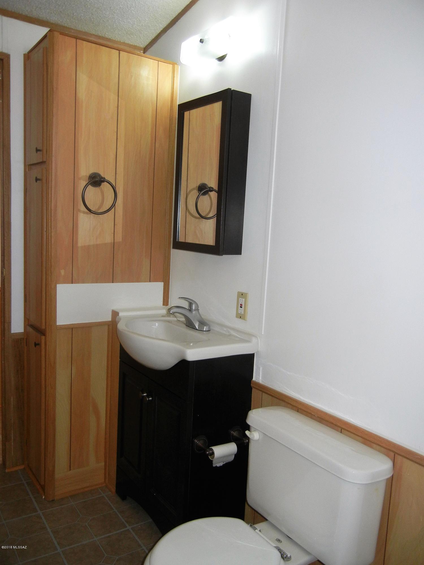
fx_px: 490
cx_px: 212
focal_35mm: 30
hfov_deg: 46.8
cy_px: 282
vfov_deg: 60.0
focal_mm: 5.4
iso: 200
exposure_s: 1/30
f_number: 3.5
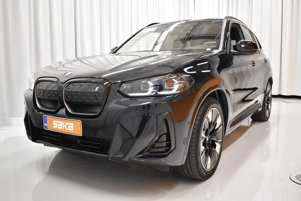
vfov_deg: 40.0
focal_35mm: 33
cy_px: 100
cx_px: 150
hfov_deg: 57.2
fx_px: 276
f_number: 3.8
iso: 1800
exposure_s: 1/30
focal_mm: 22
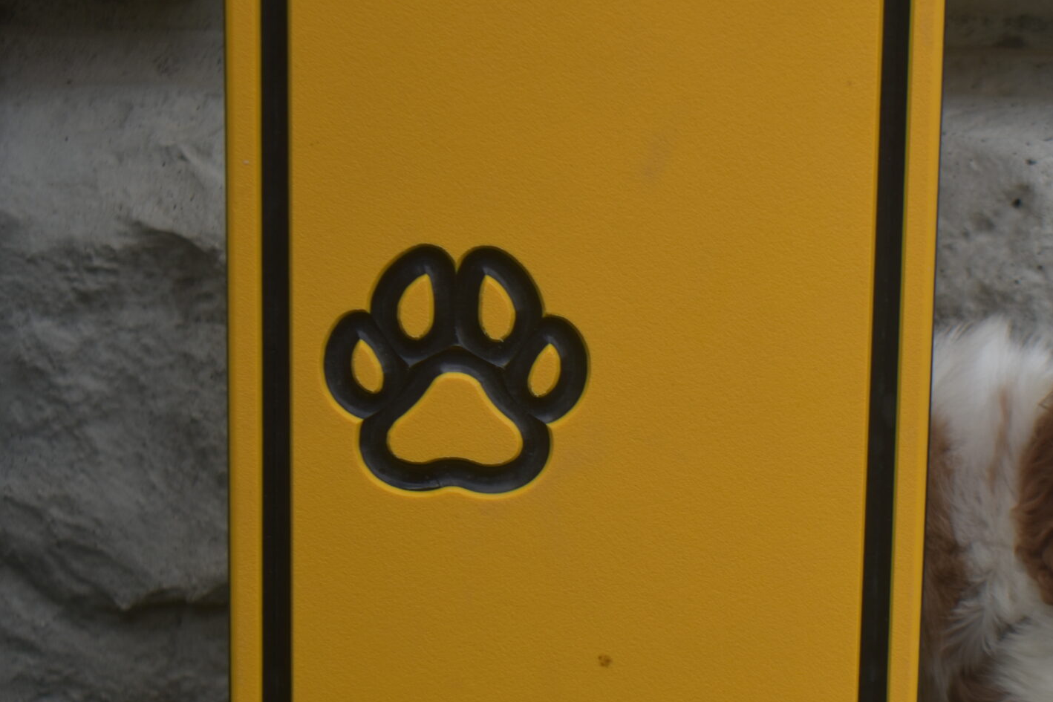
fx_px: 3565
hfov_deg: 16.7
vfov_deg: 11.2
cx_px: 855
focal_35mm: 122
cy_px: 609
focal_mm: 45
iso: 200
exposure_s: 1/250
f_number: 5
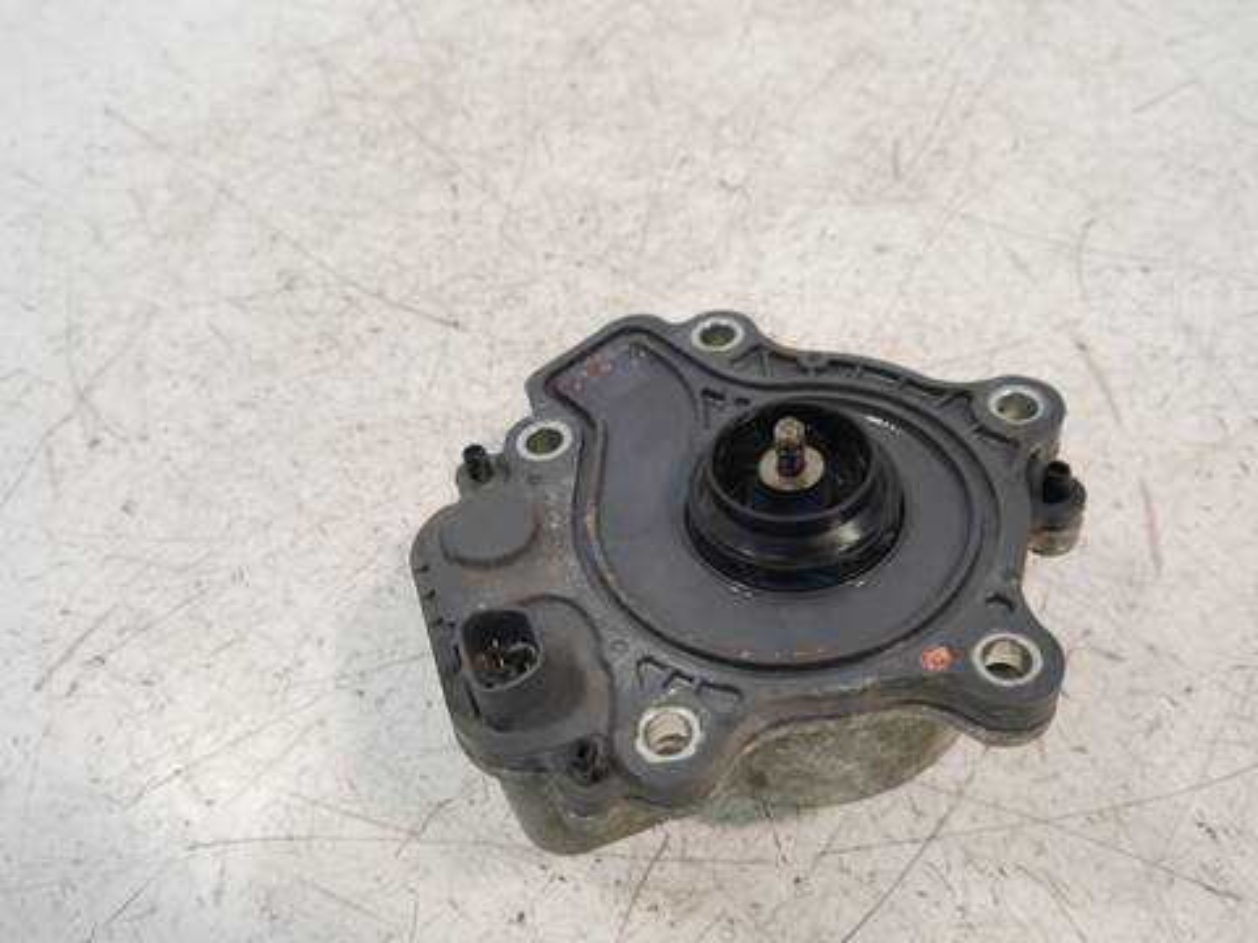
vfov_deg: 46.8
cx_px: 629
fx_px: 1090
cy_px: 472
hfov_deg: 60.0
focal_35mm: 30
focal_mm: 15
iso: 800
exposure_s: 1/125
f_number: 3.5
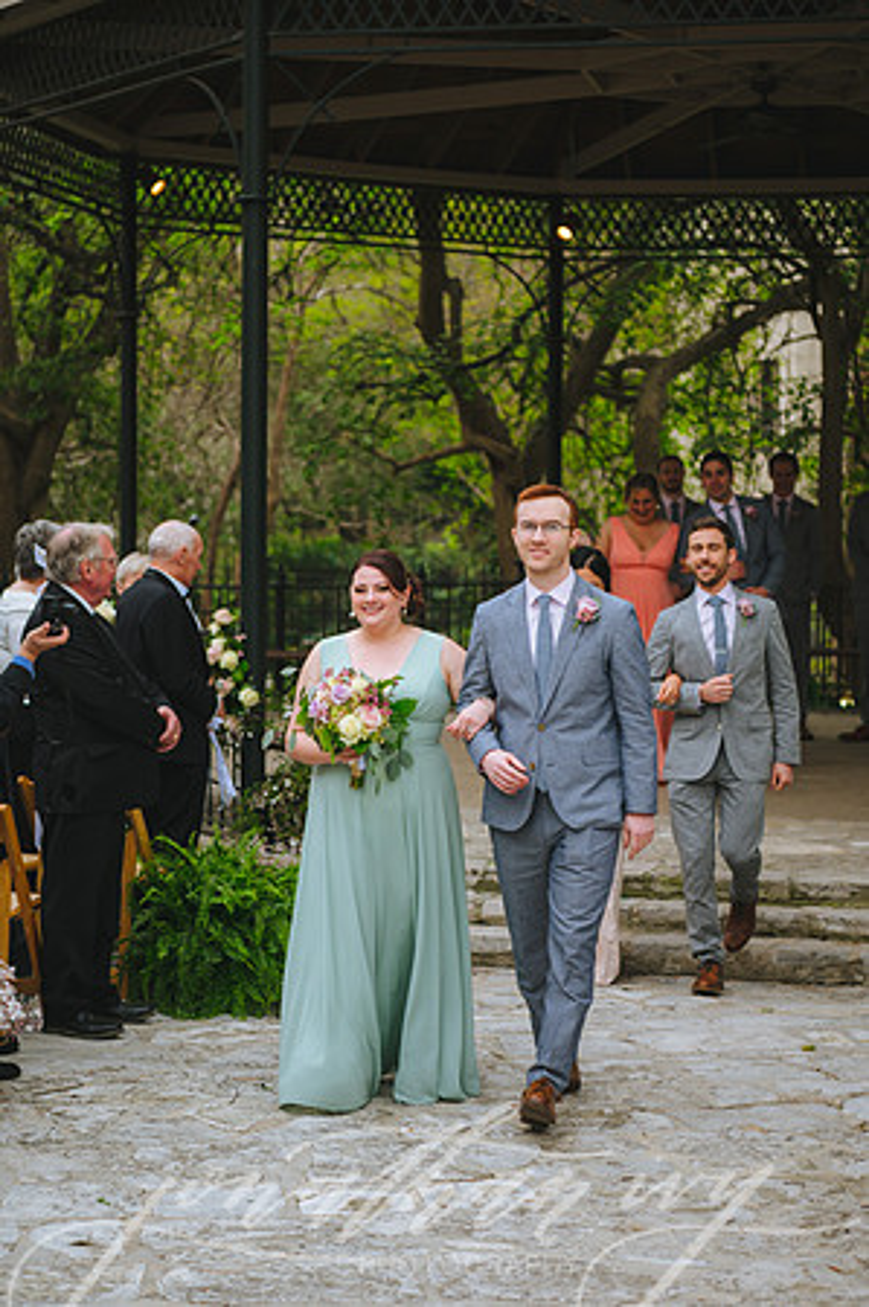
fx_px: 2540
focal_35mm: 70
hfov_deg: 19.4
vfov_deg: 28.9
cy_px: 654
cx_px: 434
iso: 400
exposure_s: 1/1600
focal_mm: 70
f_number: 2.8
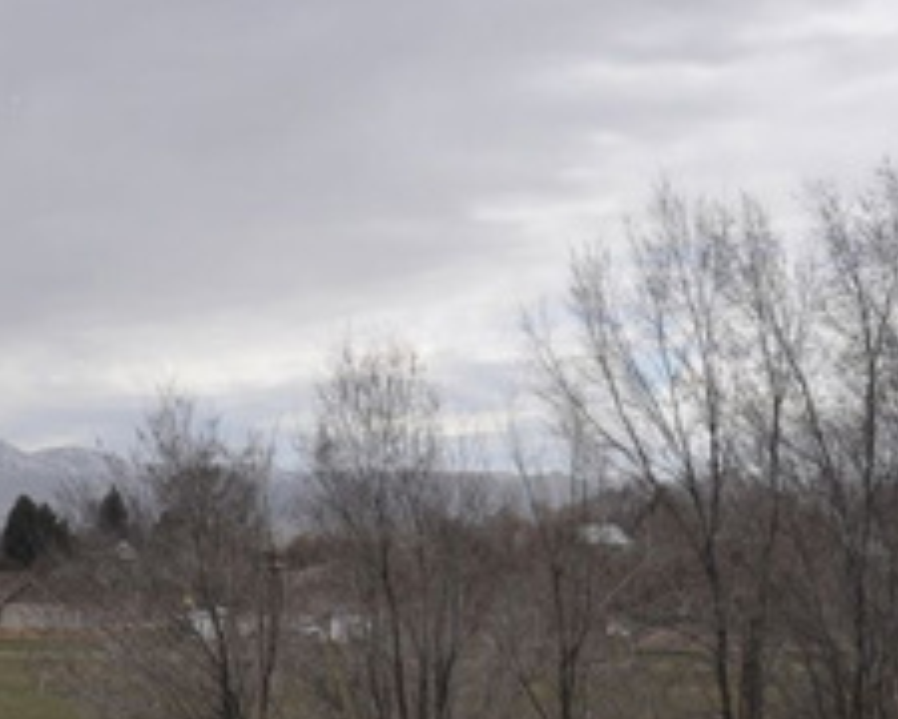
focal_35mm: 72
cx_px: 275
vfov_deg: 20.9
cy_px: 621
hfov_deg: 26.2
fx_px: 1914
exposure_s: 1/200
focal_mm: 18
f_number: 10
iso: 200
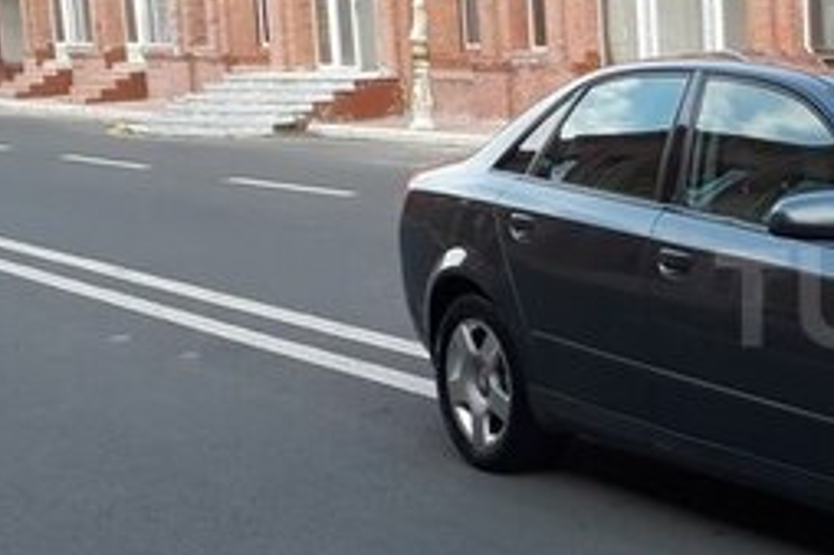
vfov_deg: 18.6
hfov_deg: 24.6
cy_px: 297
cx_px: 1051
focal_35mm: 73
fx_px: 1690
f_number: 1.9
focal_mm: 3.6
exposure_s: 1/100
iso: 50
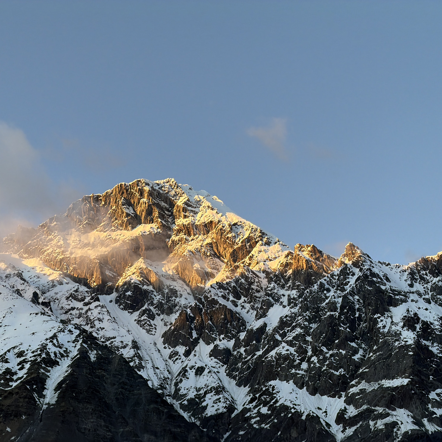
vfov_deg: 14.7
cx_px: 154
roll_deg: -1.8
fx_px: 1719
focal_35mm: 119
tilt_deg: +25.3
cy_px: 221
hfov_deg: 14.6
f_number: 2.8
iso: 40
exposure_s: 1/121
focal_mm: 16.89
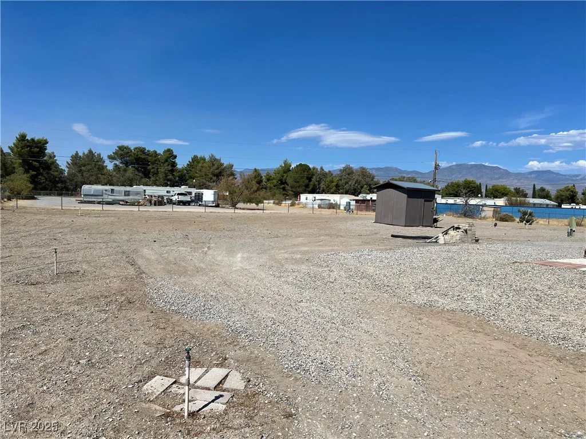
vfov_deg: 53.1
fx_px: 440
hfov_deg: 67.3
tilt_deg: -3.2
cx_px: 293
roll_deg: -1.8
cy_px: 220
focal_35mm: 26
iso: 50
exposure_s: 1/9434
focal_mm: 5.7
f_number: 1.5
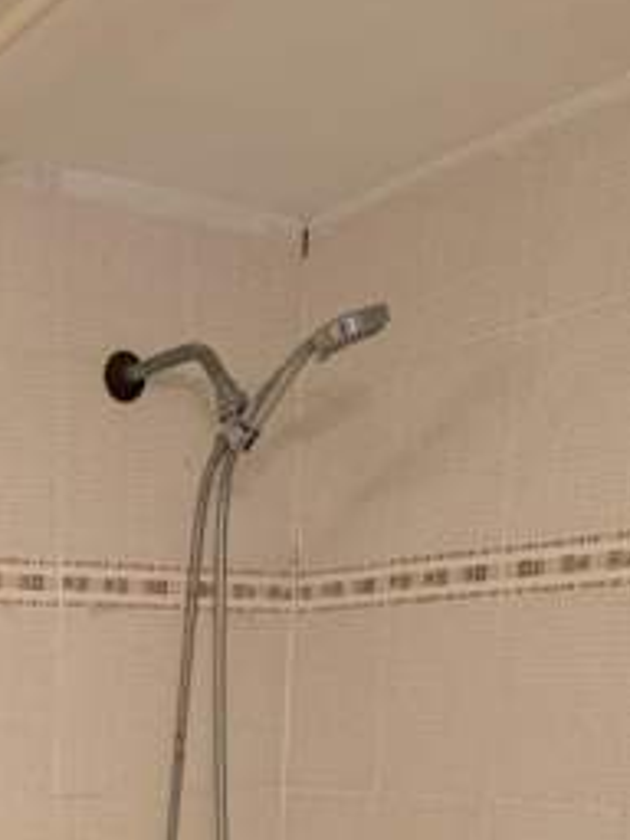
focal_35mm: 60
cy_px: 1027
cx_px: -30
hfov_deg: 23.2
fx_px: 1456
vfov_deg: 27.9
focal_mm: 6.76
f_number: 1.78
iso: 160
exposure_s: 1/60
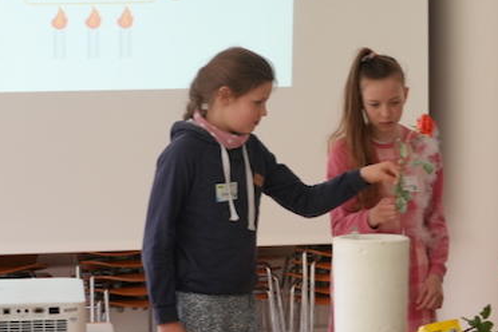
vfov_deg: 13.9
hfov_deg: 20.8
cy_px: 96
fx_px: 1356
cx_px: 272
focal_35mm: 98
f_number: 4.5
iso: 800
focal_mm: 38
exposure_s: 1/160
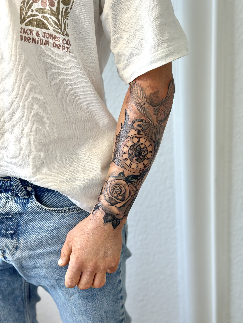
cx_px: 122
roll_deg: +3.6
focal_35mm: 48
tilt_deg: -20.7
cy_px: 162
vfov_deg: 39.7
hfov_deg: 30.3
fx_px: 449
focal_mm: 6.86
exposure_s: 1/241
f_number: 1.78
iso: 80
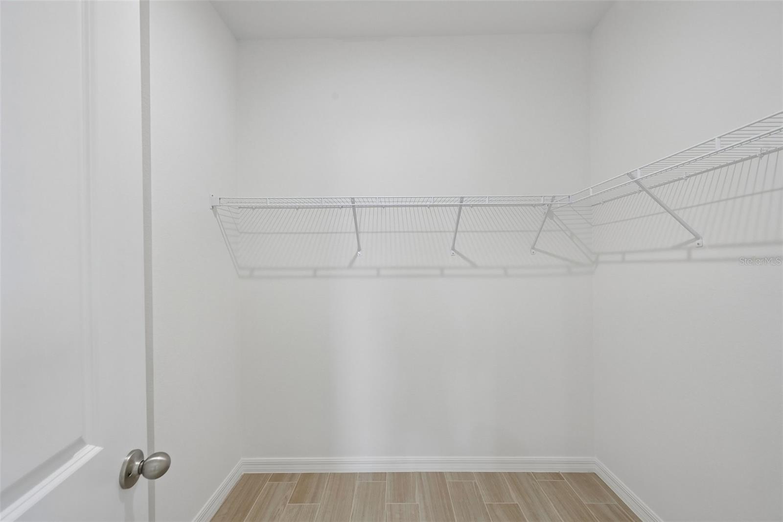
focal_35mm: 14
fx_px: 304
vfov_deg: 81.2
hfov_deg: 104.3
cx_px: 392
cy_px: 261
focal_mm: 14
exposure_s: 1/25
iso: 400
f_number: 8
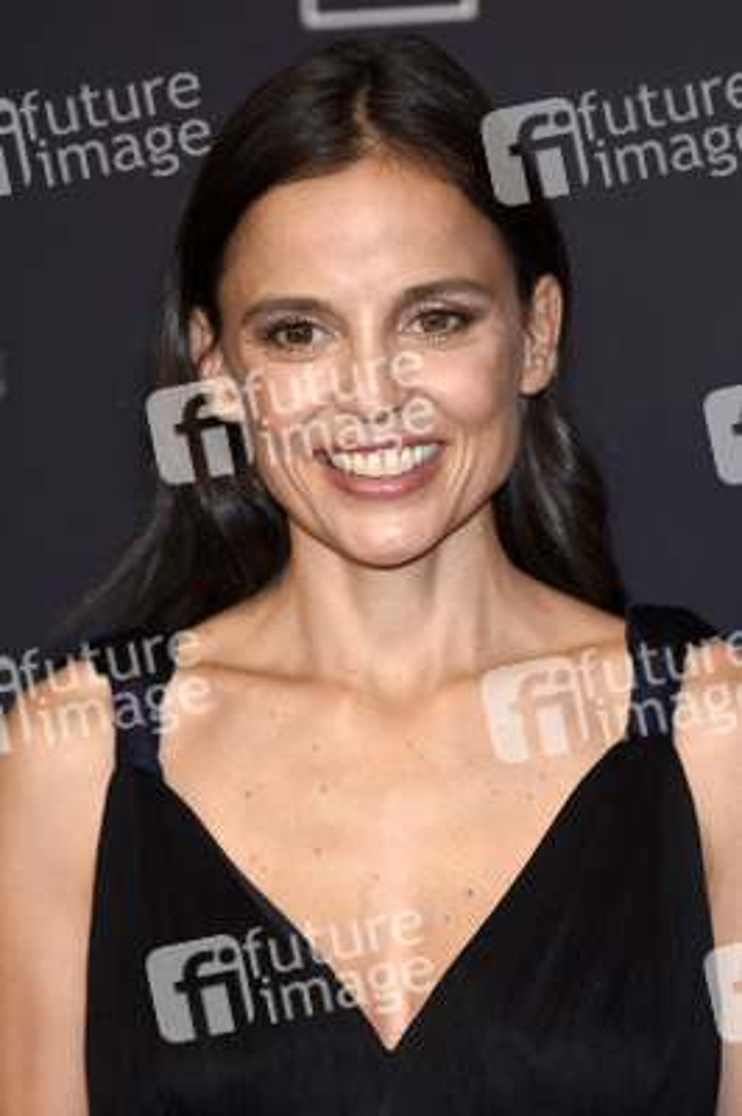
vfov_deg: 8.3
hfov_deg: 5.5
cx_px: 371
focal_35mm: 248
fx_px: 7665
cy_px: 558
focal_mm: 165
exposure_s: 1/800
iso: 640
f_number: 3.5
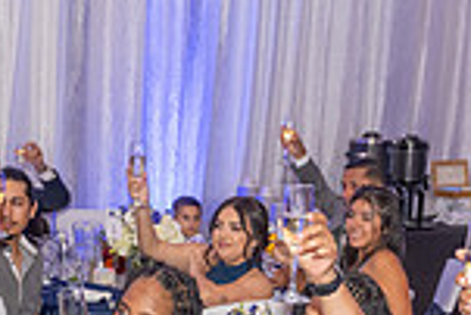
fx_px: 1205
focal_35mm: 92
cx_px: 187
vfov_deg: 13.8
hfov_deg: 22.1
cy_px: 501
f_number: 4
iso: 1600
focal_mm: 24
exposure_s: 1/200
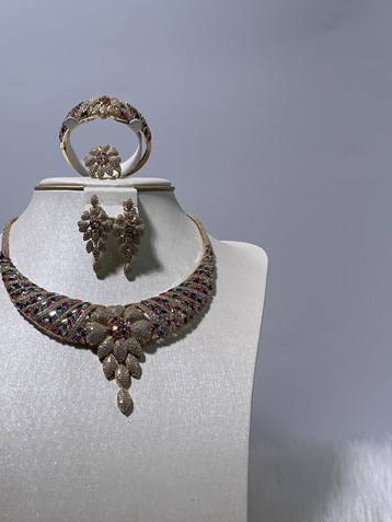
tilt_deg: -6.7
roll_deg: +2.1
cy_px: 330
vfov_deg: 48.5
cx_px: 124
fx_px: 574
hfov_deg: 37.2
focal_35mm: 38
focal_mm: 5.1
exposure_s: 1/1795
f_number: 1.6
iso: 32
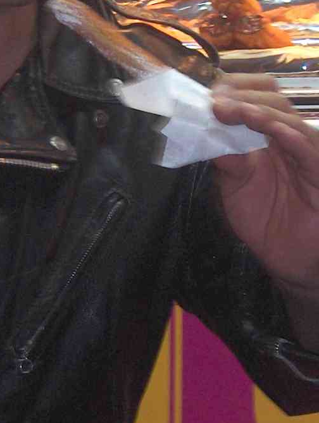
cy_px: 127
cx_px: 107
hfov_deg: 9.8
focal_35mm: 151
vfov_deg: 13.0
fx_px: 1850
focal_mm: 8
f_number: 2.8
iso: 100
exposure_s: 1/60
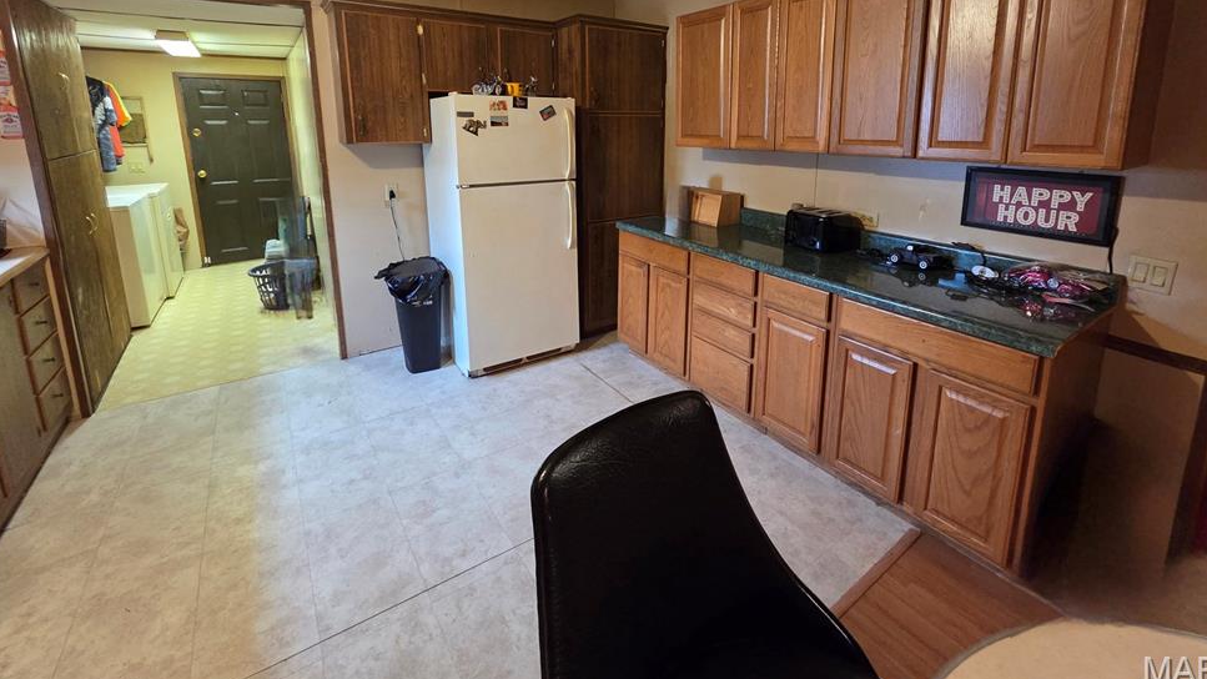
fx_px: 480
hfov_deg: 102.9
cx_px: 629
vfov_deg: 68.2
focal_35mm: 15
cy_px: 217
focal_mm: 2.2
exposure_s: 1/60.2
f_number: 2.2
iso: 800
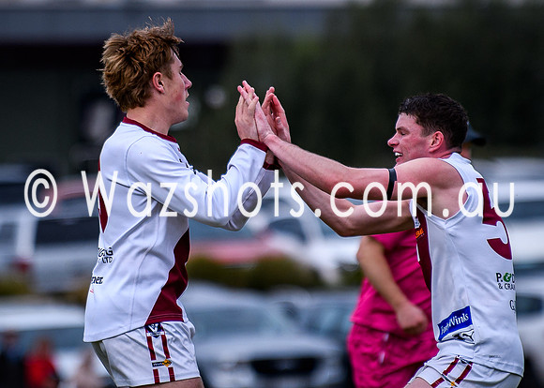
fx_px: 11998
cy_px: 124
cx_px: 175
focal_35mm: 777
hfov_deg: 2.6
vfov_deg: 1.9
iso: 100
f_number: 2.8
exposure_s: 1/1600
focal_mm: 200
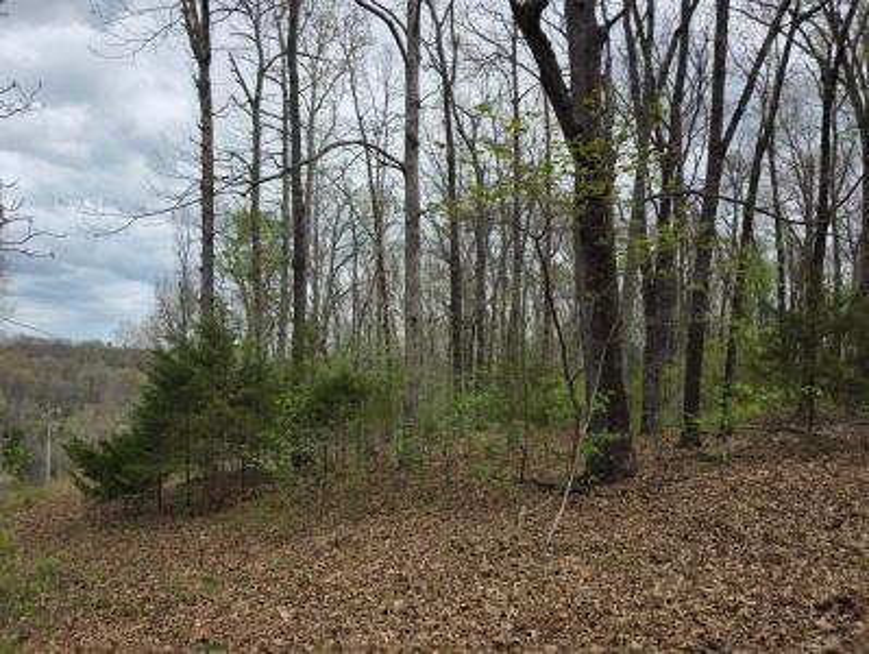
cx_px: 434
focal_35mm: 23
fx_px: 578
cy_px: 327
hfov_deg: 73.9
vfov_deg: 59.0
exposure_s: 1/3687
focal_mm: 6.3
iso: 80
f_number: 1.7
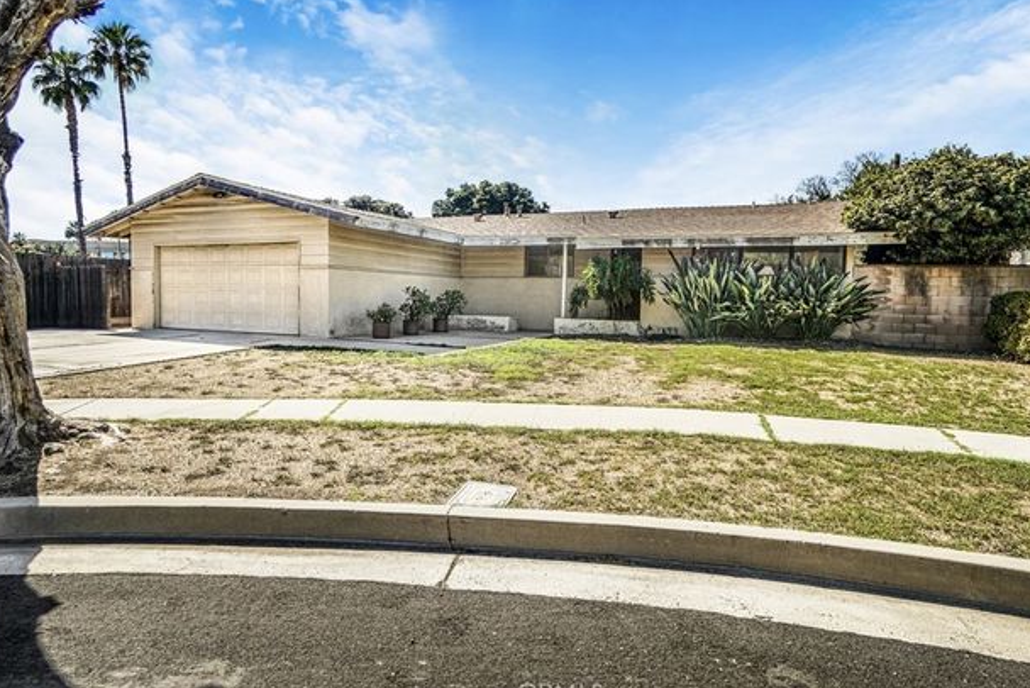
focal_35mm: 21
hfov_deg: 82.5
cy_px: 347
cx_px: 520
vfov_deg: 60.7
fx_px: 588
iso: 100
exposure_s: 1/500
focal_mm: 13
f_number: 4
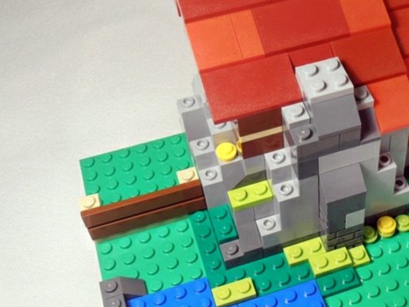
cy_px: 155
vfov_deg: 22.6
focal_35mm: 65
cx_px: 339
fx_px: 768
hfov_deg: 29.0
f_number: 3.9
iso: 125
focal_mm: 6.61
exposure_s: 1/30
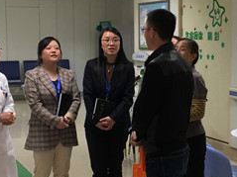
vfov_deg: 17.4
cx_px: 162
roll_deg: -0.3
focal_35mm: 85
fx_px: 582
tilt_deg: -4.5
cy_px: 88
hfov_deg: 22.9
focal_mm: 4.15
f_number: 2.2
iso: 50
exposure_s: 1/17
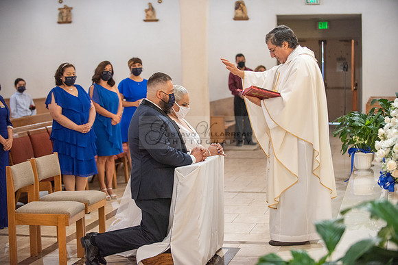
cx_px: 199
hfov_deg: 25.4
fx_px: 885
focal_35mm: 80
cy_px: 132
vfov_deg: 17.1
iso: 2000
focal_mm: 80
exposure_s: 1/160
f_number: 2.8
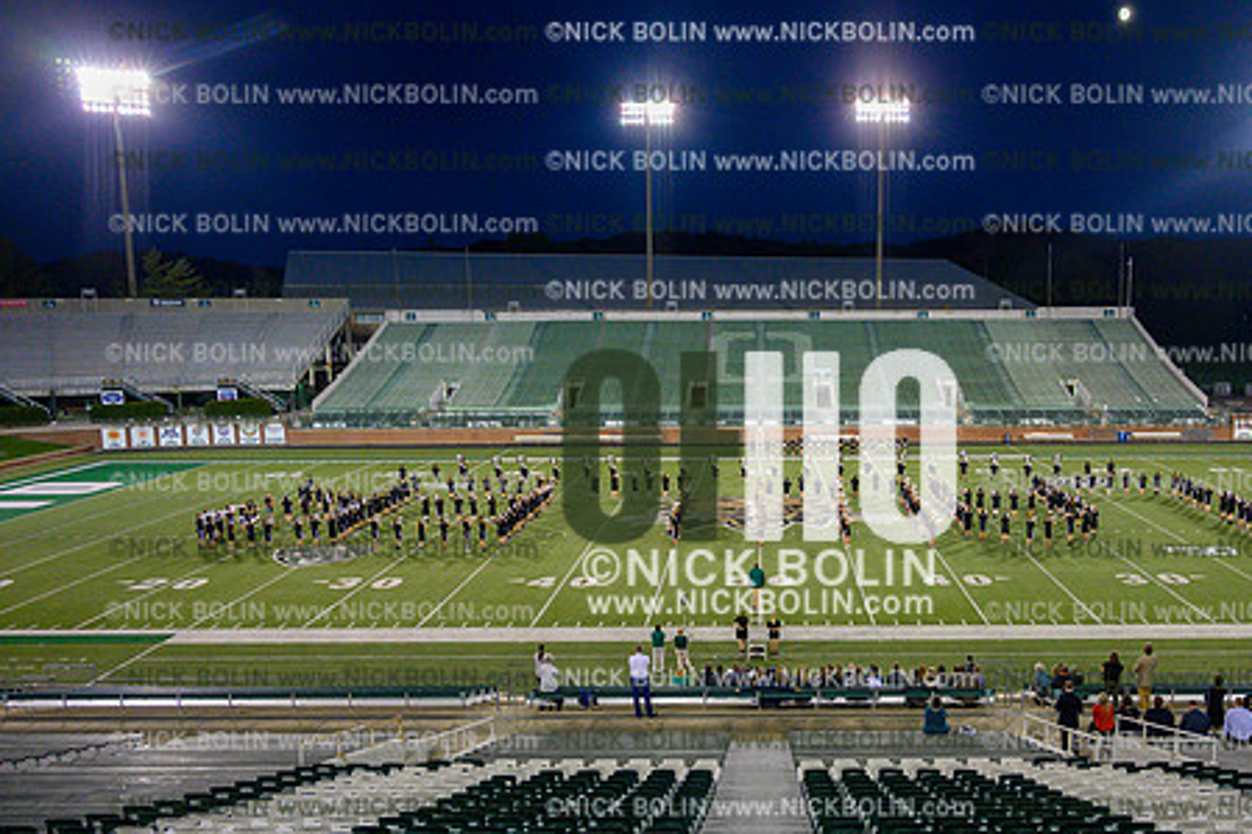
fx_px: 1078
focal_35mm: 31
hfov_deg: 59.7
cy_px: 483
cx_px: 758
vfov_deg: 42.2
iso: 4000
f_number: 4
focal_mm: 24
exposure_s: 1/1000
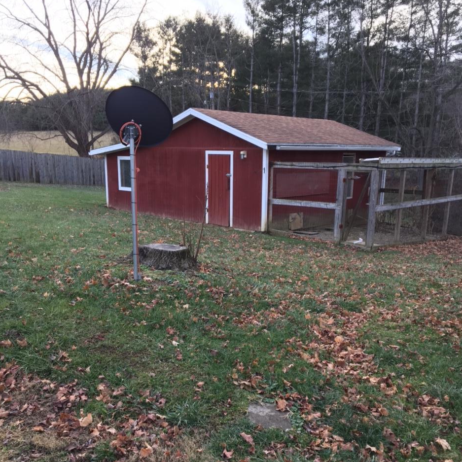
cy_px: 279
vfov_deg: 46.9
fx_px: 528
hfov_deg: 47.2
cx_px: 235
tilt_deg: -13.2
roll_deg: -0.8
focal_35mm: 35
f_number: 2.2
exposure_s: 1/120
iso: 32
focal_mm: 4.15
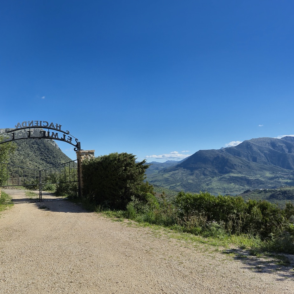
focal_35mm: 28
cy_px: 147
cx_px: 97
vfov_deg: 57.3
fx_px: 269
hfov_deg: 56.0
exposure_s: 1/2137
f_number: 1.8
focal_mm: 5.4
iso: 25
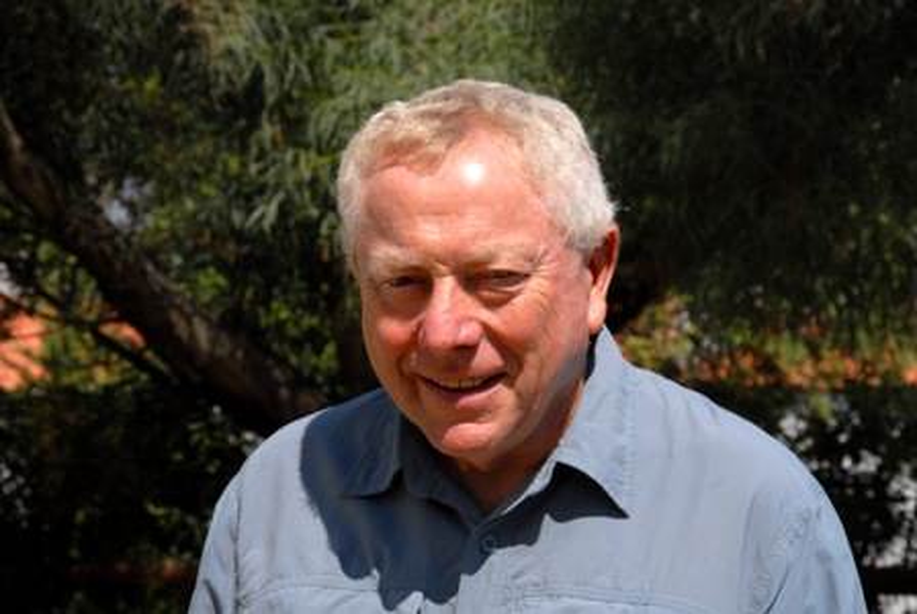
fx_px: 2984
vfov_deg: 11.7
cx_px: 458
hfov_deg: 17.5
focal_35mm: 117
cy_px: 307
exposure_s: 1/320
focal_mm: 78
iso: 200
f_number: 11
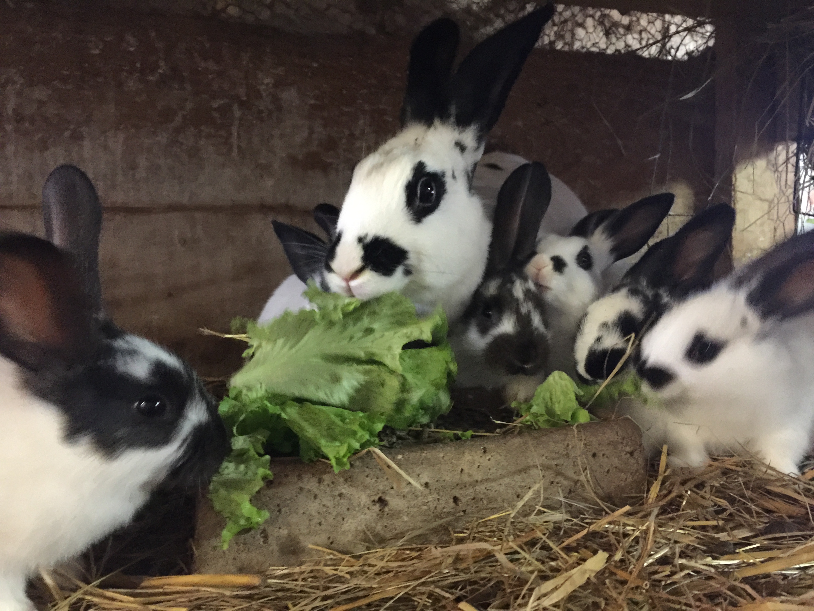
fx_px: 682
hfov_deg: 61.7
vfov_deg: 48.2
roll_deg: -1.6
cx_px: 407
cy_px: 306
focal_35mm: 29
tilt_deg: -3.6
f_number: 2.2
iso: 200
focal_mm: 4.15
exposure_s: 1/8
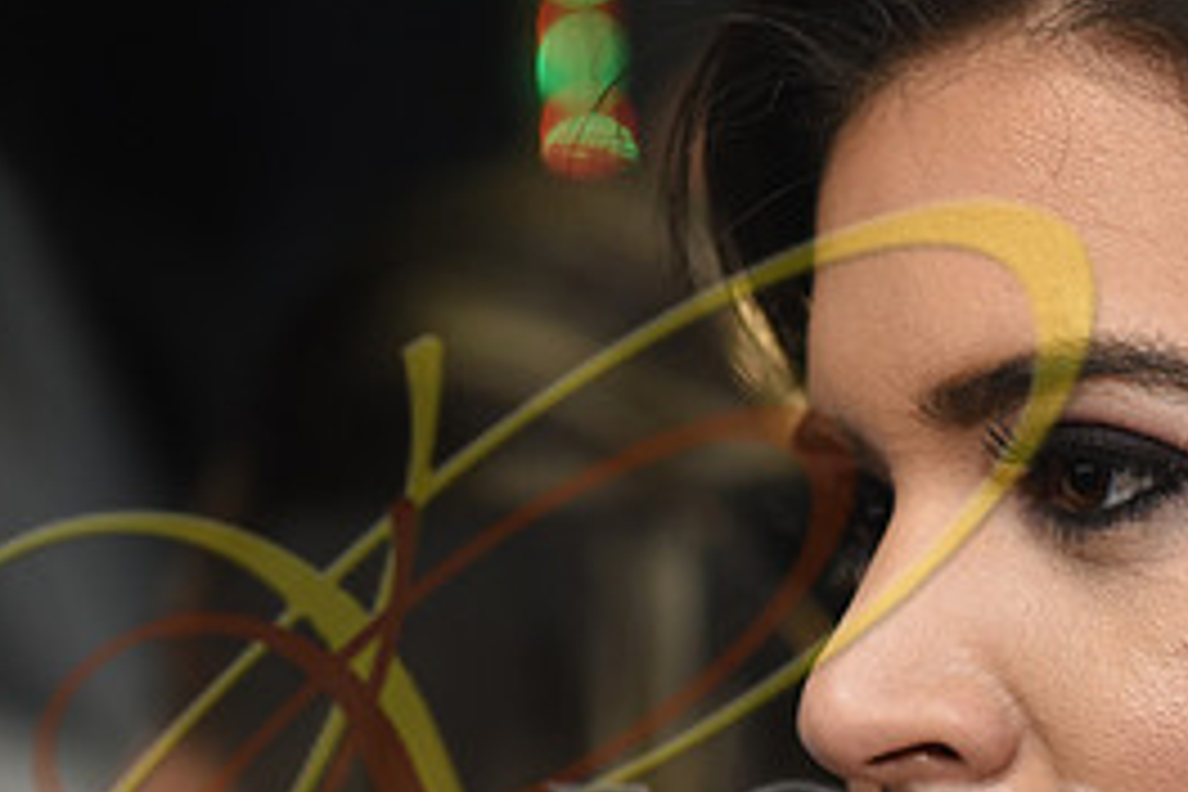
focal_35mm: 158
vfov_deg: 8.6
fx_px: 5214
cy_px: 772
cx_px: 738
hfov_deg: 13.0
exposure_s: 1/125
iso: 1600
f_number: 2.8
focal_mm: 72
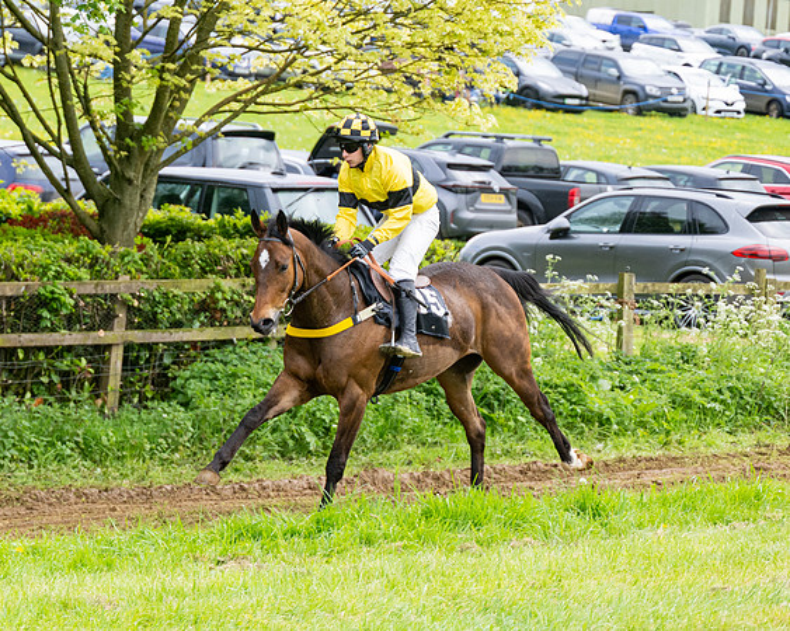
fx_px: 4120
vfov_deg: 8.8
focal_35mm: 176
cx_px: 316
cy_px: 277
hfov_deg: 10.9
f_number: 4
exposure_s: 1/1250
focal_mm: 100
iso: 400
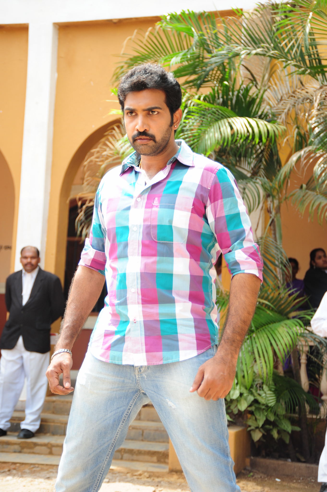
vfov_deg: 31.0
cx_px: 164
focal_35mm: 65
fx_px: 887
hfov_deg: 20.9
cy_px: 246
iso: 500
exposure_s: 1/320
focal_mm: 65
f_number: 5
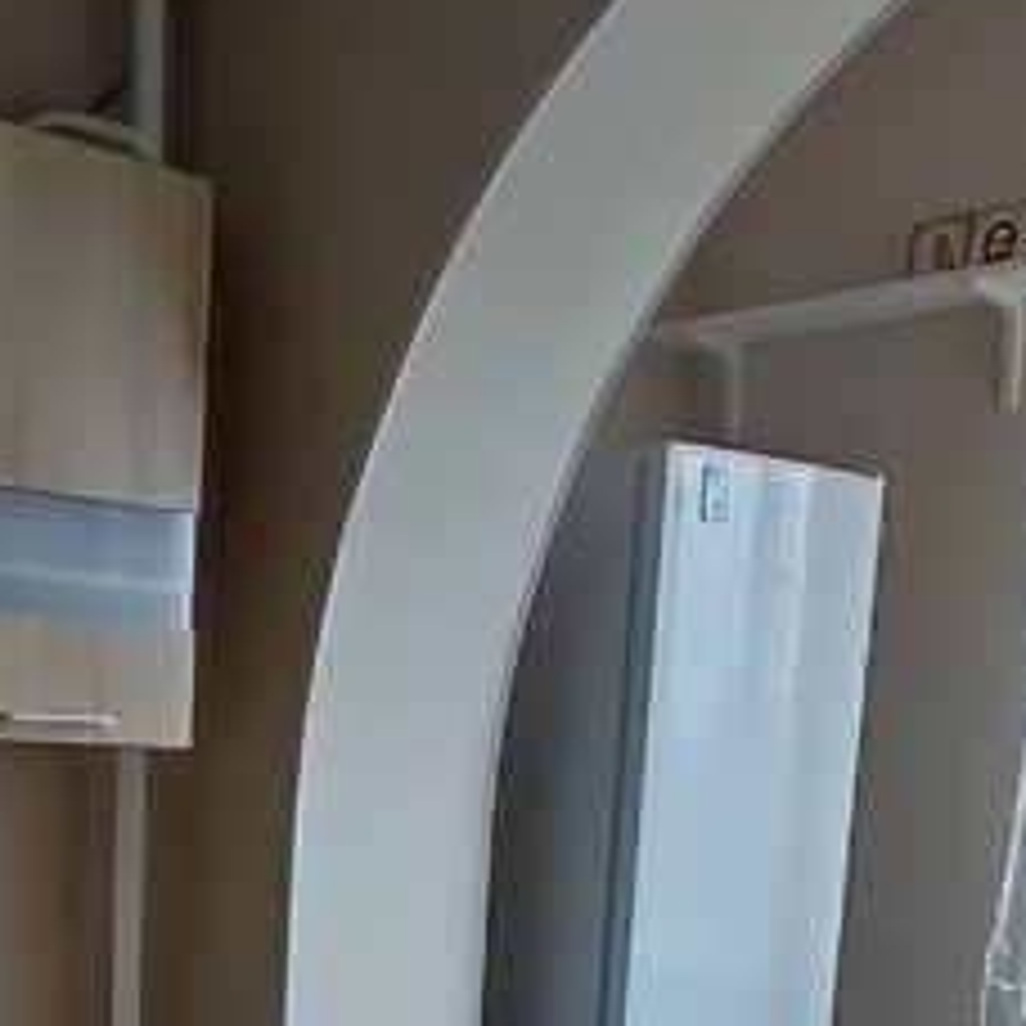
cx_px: 140
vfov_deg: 25.2
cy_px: 1204
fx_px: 2079
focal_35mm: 62
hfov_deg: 26.9
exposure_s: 1/100
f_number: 2.2
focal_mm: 1.65
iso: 190
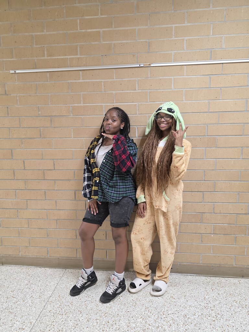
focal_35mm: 23
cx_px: 124
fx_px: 221
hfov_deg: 58.9
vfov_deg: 73.9
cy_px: 166
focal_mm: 6.3
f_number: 1.7
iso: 640
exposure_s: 1/120
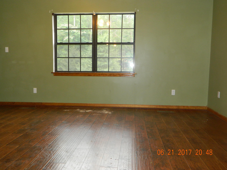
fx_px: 203
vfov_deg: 45.4
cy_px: 85
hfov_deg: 58.4
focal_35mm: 31
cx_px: 114
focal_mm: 5.6
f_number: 3.2
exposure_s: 1/40
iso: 200
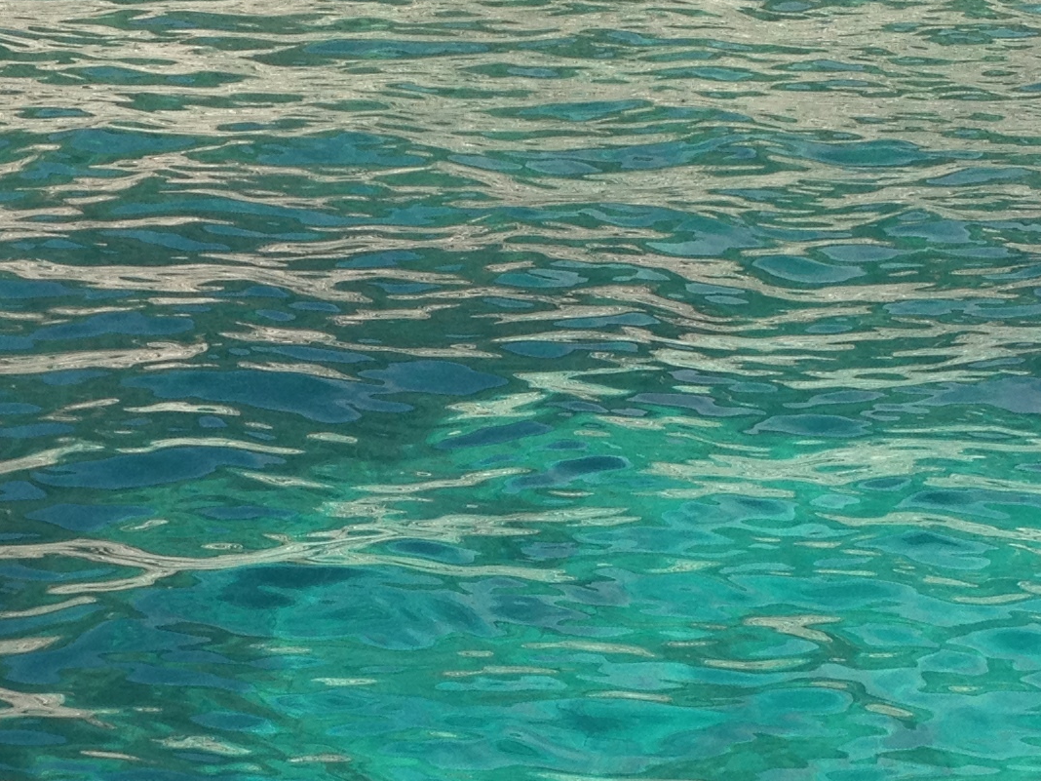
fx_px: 3218
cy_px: 672
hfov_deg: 18.4
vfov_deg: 13.7
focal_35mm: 107
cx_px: 544
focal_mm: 4.28
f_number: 2.4
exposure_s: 1/836
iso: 64
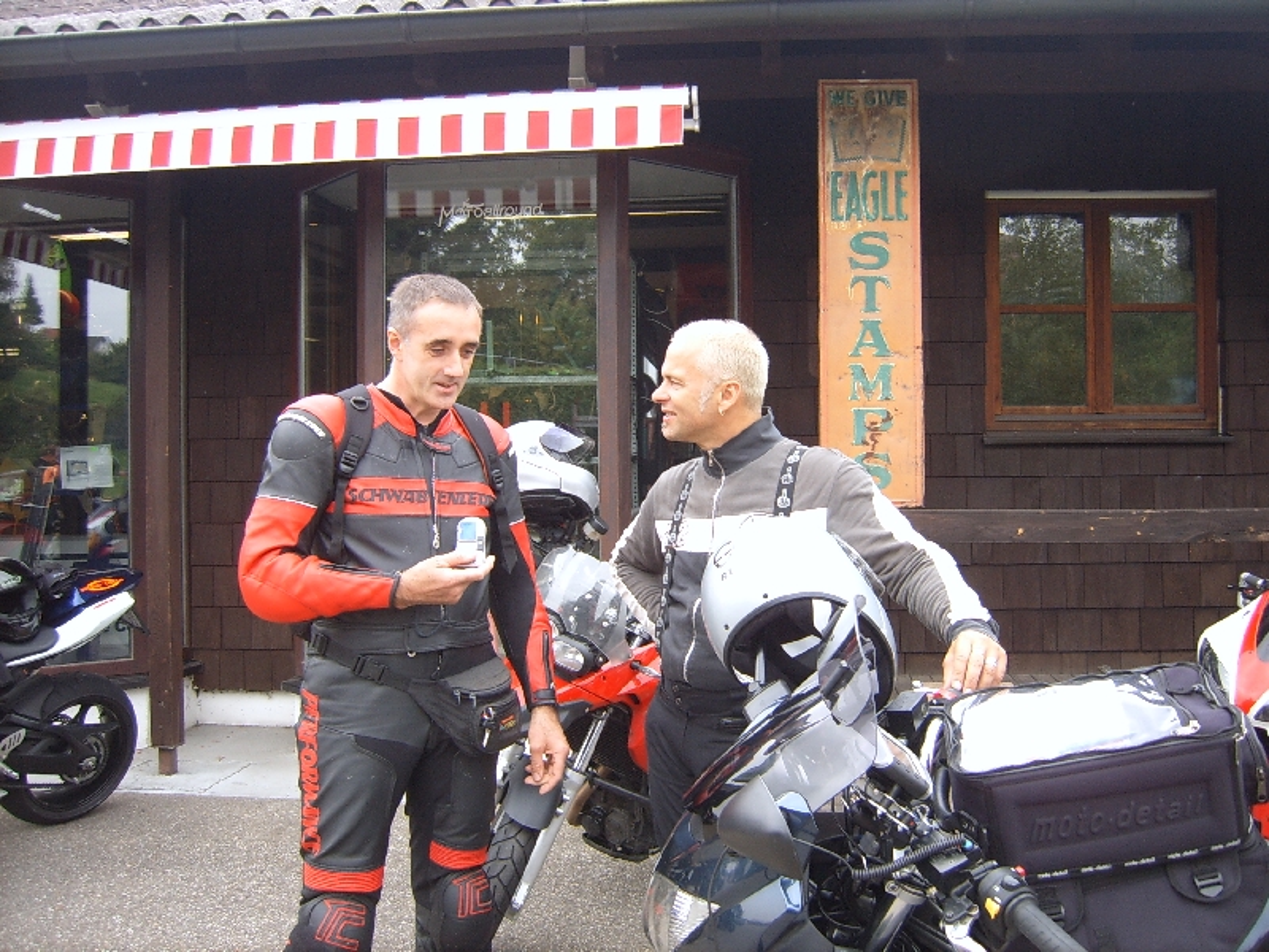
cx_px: 634
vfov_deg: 40.7
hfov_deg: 52.6
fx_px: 1283
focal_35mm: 35
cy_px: 476
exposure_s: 1/60
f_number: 2.8
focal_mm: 5.8
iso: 50
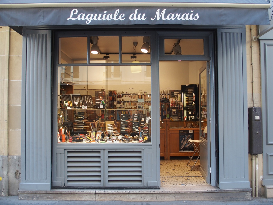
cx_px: 136
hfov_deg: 63.4
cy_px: 102
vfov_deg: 49.7
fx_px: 221
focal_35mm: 28
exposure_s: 1/80
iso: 100
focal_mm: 6
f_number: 2.8
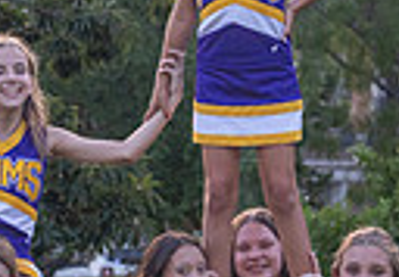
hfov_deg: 6.0
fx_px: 3819
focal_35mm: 340
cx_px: -40
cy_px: 301
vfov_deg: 4.2
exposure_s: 1/400
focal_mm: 70
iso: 1250
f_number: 4
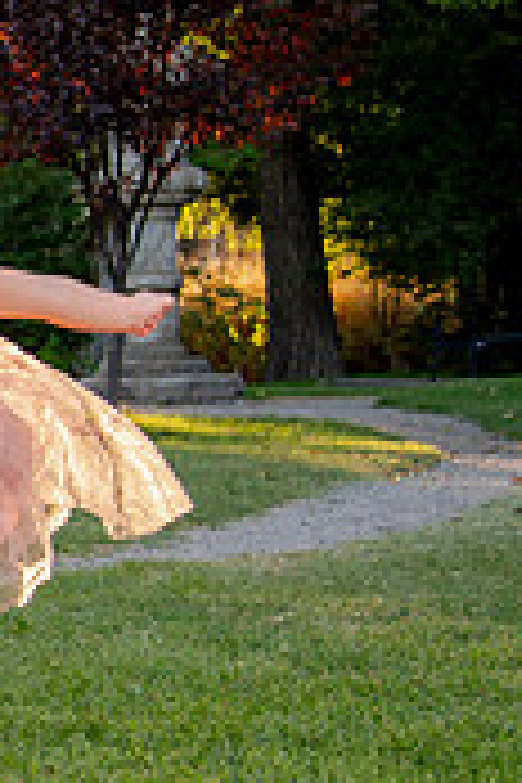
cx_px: -540
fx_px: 2458
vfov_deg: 18.1
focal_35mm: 113
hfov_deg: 11.0
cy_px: 387
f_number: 4
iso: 640
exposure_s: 1/400
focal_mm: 34
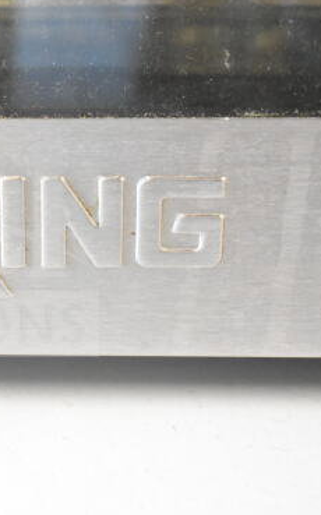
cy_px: 246
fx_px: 1597
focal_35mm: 114
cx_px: -59
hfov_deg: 11.3
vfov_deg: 18.3
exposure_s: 1/80
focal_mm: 45
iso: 5600
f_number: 5
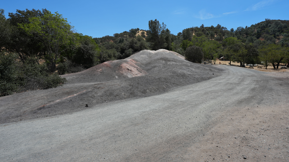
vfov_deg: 63.5
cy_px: 67
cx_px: 145
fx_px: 130
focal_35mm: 17
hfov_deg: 95.9
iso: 100
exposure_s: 1/1250
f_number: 4
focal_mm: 16
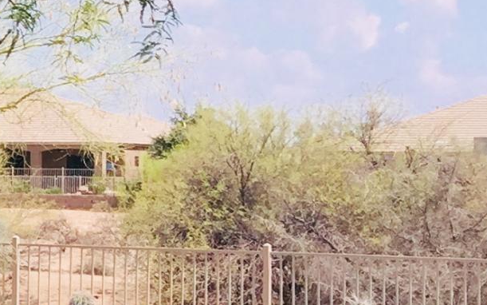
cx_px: -550
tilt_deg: +1.6
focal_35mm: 151
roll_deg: -2.1
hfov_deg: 12.0
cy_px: 192
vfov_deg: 8.7
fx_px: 2004
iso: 32
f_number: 2.2
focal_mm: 4.15
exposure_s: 1/1799
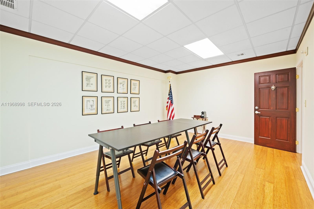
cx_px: 157
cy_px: 104
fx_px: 122
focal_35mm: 14
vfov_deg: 81.1
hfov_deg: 104.3
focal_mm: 14
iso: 200
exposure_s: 1.6
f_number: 8
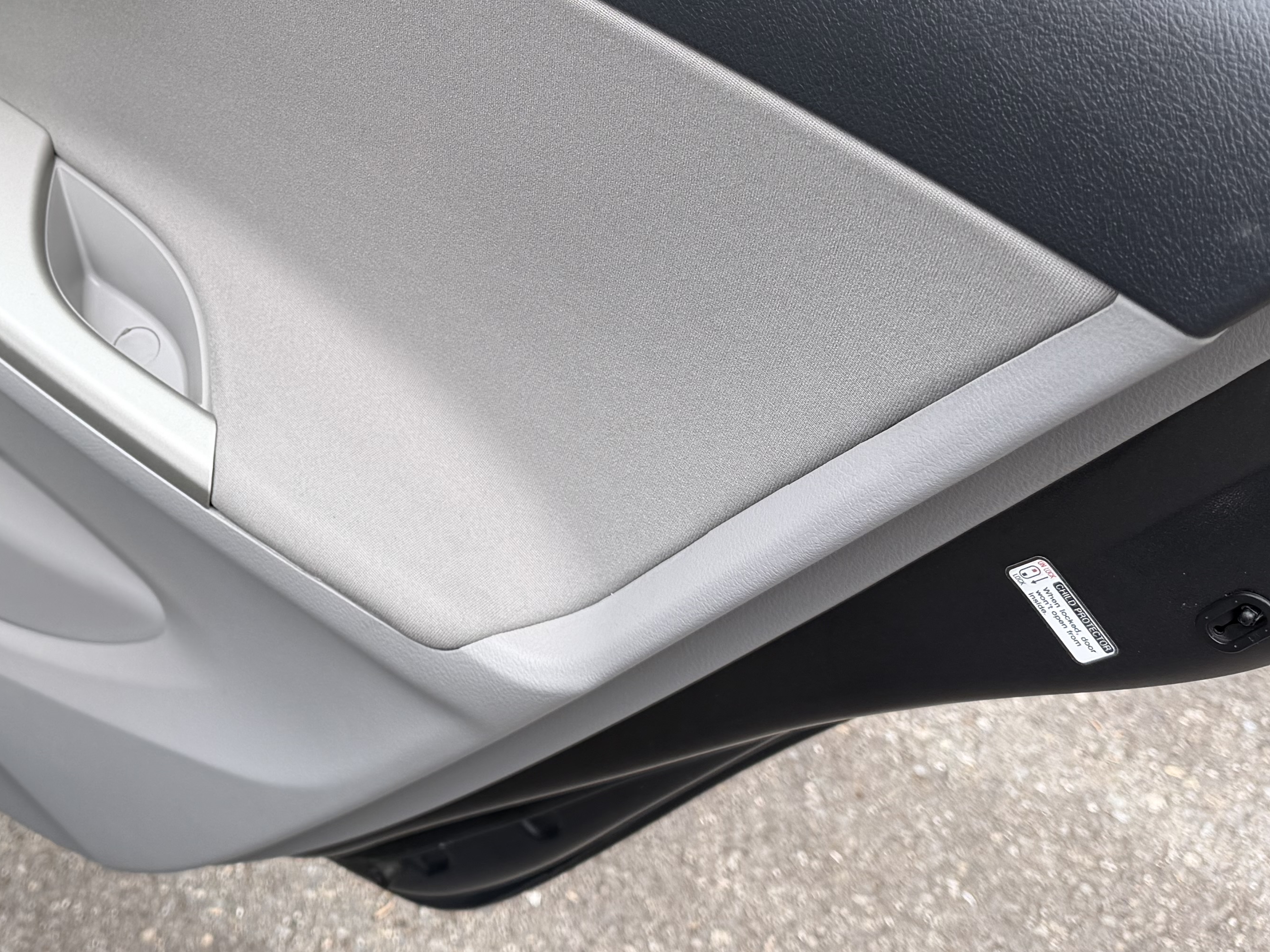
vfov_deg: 28.0
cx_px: 356
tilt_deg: -33.4
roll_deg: -0.8
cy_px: 189
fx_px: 1871
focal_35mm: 51
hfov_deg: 36.8
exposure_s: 1/547
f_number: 1.78
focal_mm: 6.76
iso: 80
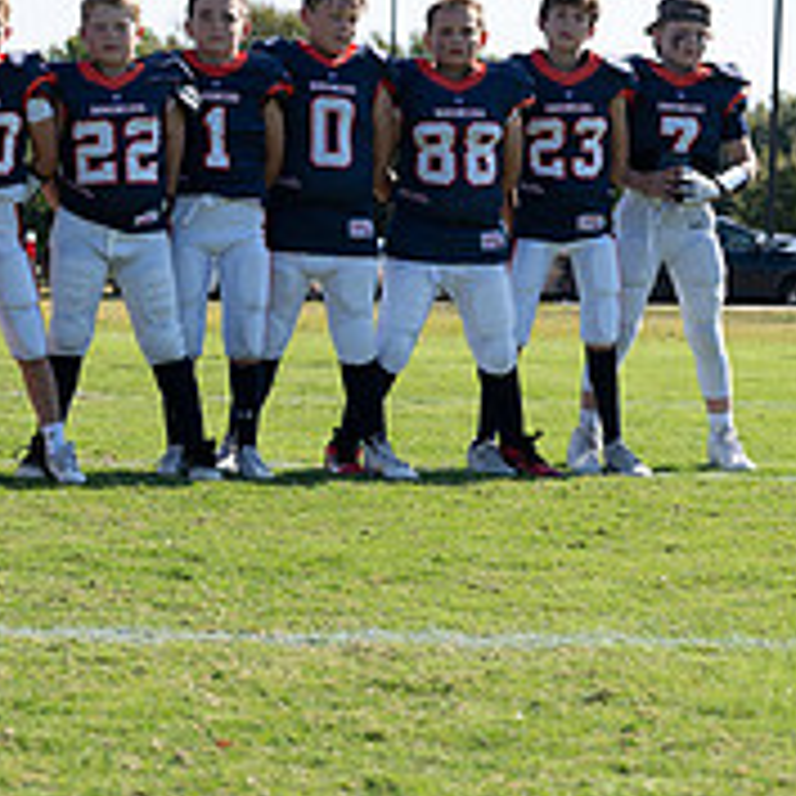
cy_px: 290
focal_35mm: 139
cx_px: -157
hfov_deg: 12.3
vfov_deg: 12.6
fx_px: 3616
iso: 100
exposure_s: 1/800
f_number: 3.5
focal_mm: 50
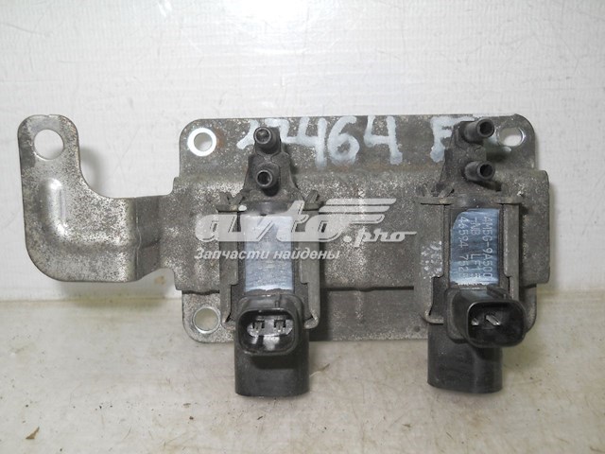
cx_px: 302
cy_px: 227
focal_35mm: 41
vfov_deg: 35.1
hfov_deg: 45.8
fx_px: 717
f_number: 5.5
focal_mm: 6.72
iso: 80
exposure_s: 1/30
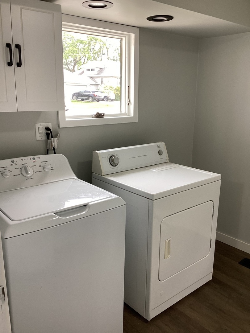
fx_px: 299
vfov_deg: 58.4
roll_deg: -0.8
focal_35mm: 31
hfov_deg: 45.4
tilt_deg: -16.3
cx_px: 125
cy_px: 166
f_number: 2.4
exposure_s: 1/60
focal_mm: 3.3
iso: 50
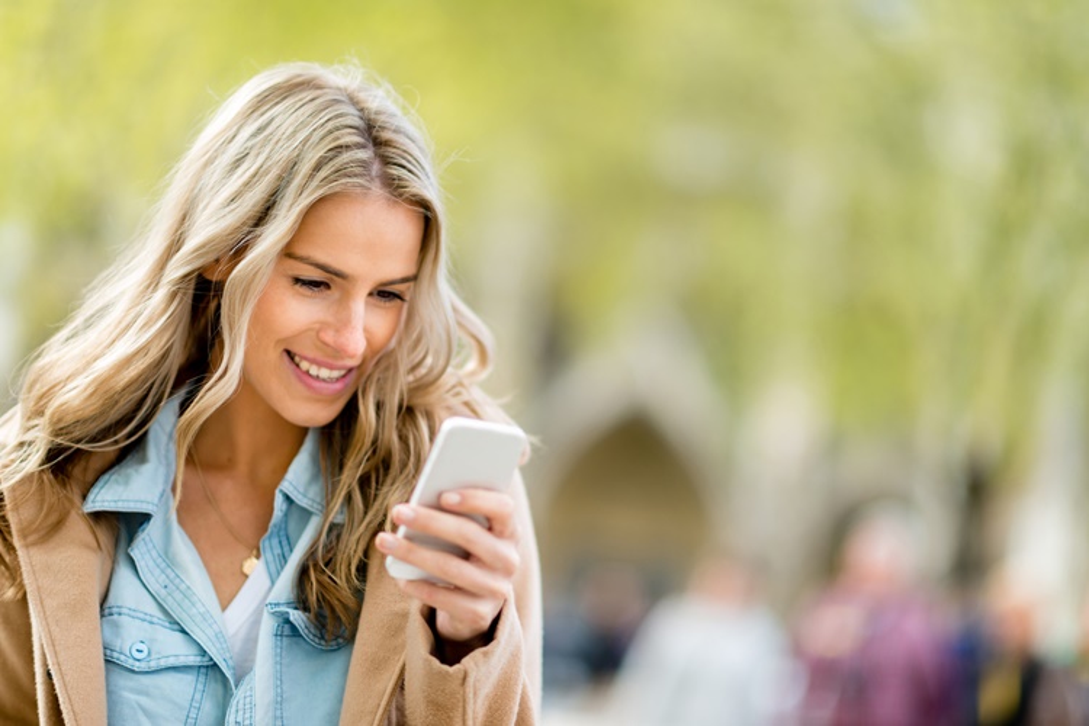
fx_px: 2571
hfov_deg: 23.9
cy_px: 363
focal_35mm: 85
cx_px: 544
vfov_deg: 16.1
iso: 50
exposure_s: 1/400
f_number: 1.6
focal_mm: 85
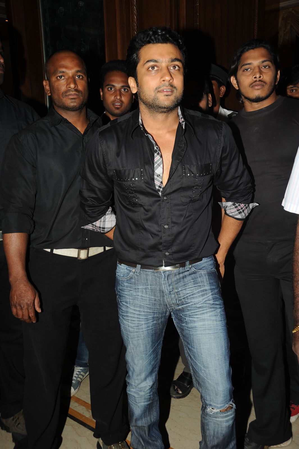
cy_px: 224
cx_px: 150
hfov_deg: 33.4
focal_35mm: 40
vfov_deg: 48.5
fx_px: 499
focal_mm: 40
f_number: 8
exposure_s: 1/125
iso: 200
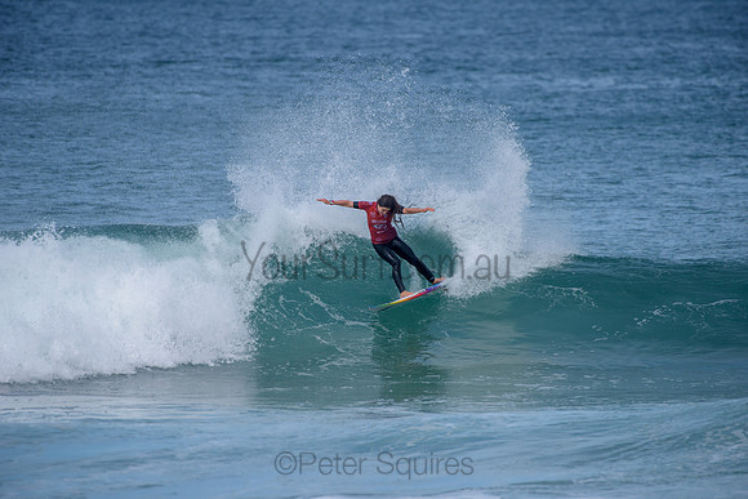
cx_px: 374
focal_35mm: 500
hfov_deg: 4.1
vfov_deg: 2.8
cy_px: 250
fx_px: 10391
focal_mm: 500
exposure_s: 1/2500
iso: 250
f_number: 6.3
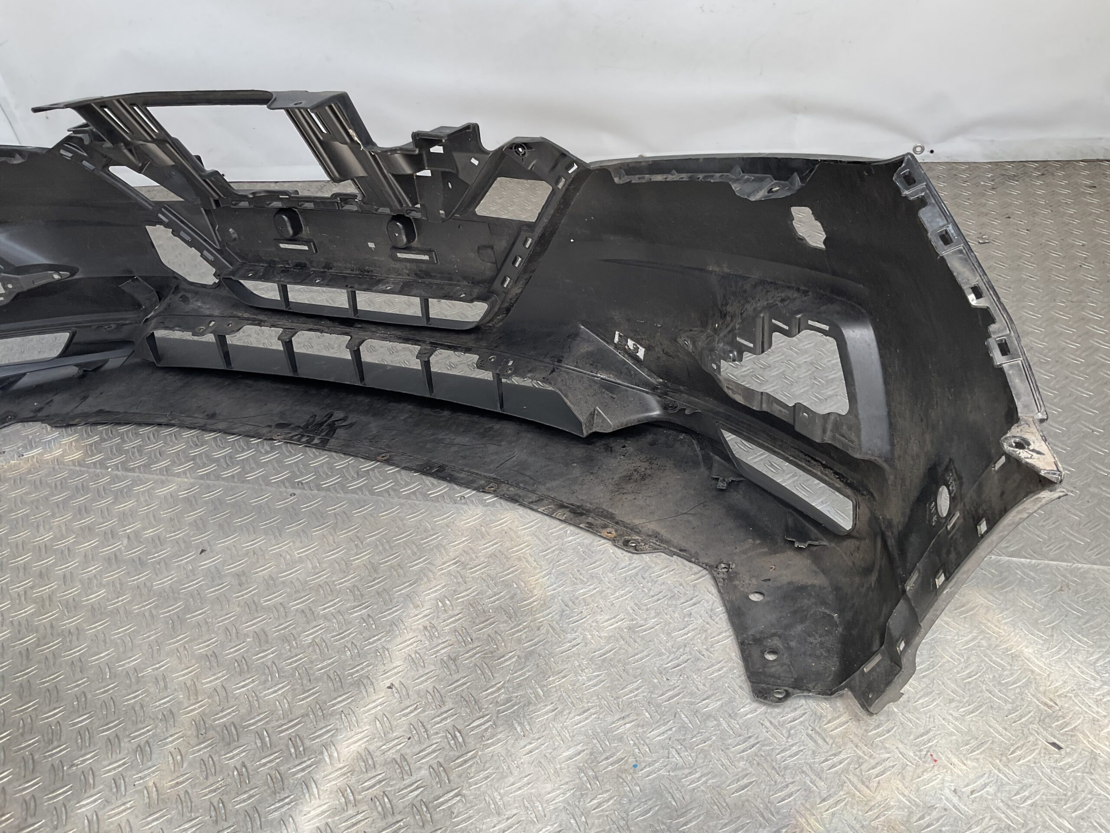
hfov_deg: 61.7
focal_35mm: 29
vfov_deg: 48.2
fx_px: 930
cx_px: 555
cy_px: 416
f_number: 1.8
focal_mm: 3
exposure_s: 1/346
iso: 16
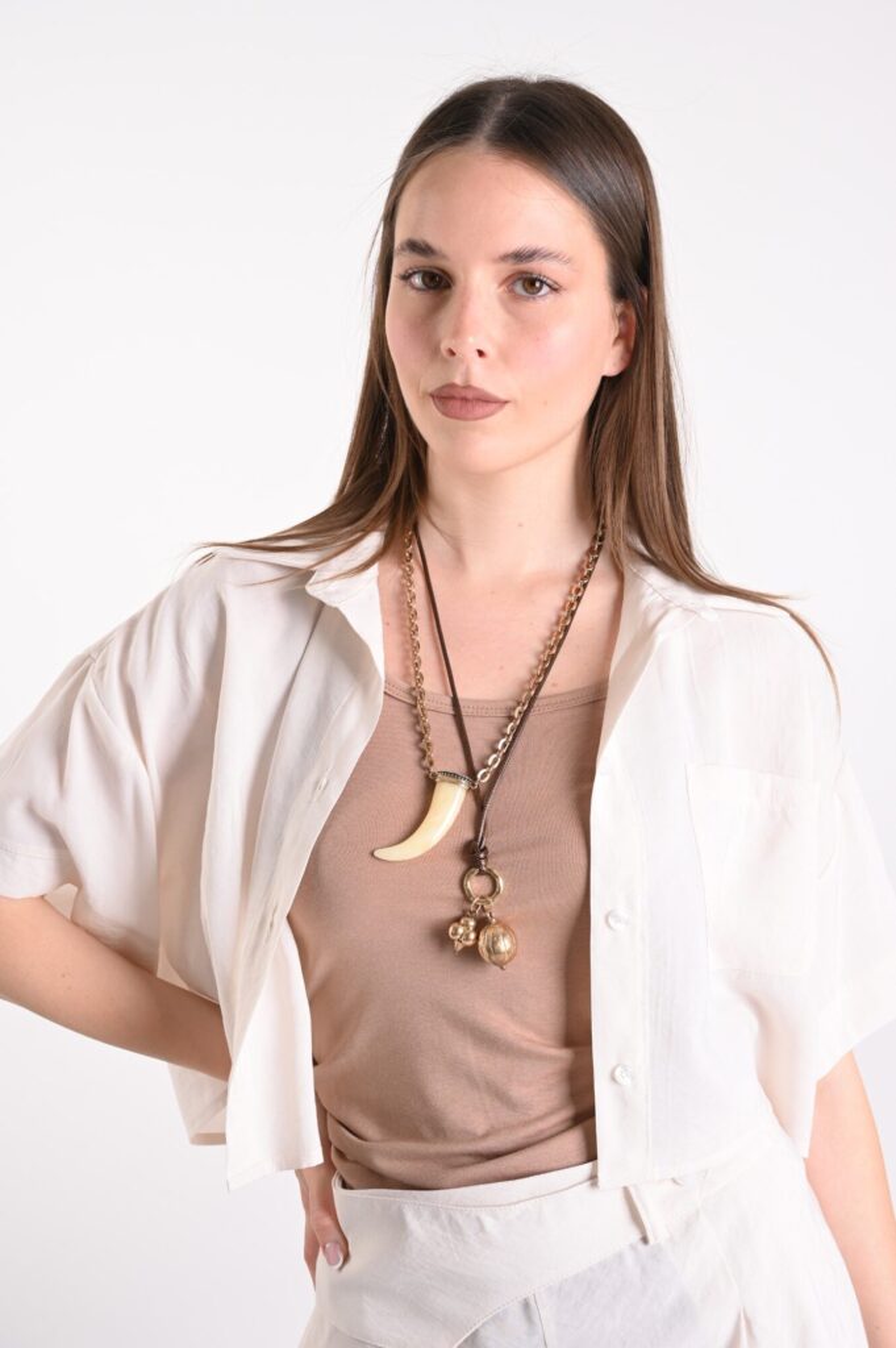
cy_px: 674
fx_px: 1795
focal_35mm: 48
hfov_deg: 28.0
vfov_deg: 41.1
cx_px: 448
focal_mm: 48
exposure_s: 1/125
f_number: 9
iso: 125
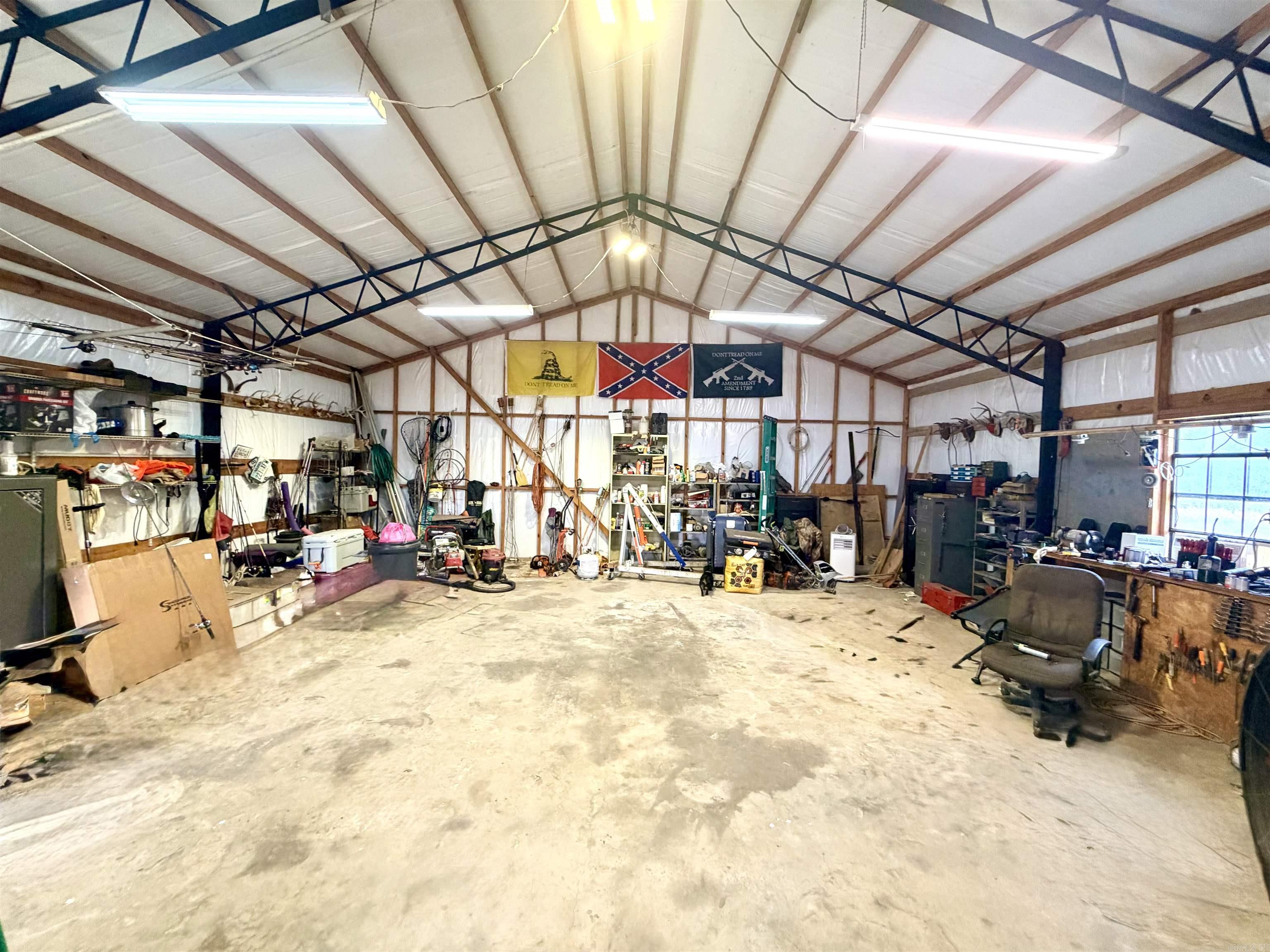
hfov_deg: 102.1
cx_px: 635
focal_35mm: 14
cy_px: 476
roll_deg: -1.4
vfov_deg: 85.7
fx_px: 514
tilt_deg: -1.7
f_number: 2.2
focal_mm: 2.22
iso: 250
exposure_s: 1/60
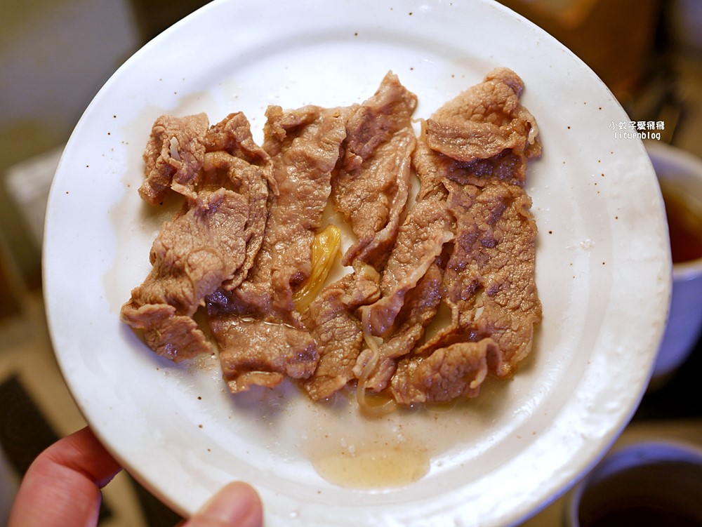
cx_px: 351
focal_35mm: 50
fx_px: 1014
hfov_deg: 38.2
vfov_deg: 29.1
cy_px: 264
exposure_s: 1/160
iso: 200
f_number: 1.8
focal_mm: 25
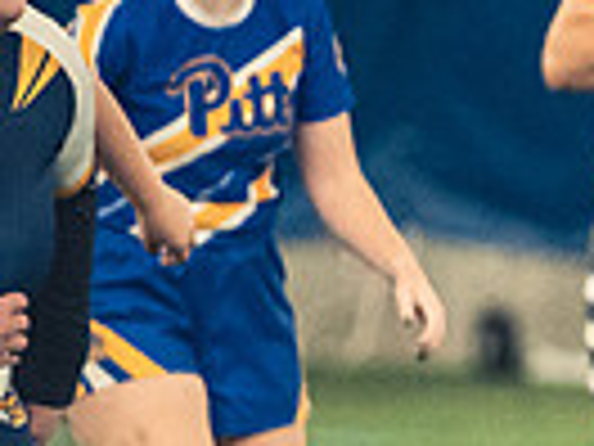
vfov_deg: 1.2
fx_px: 21690
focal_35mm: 1264
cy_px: 604
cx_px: 1233
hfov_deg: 1.6
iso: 12800
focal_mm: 200
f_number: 2.8
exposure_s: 1/500
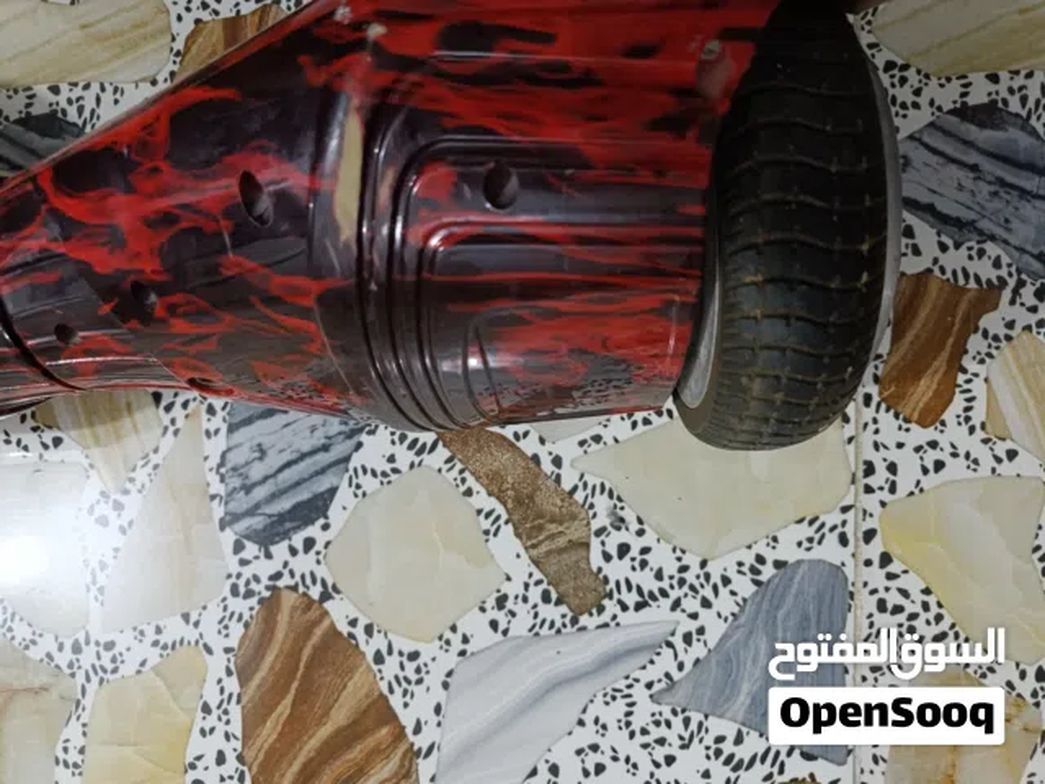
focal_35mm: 23
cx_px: 522
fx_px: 694
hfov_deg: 73.9
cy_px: 392
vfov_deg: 58.9
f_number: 1.7
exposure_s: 1/25
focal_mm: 6.11
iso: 1250
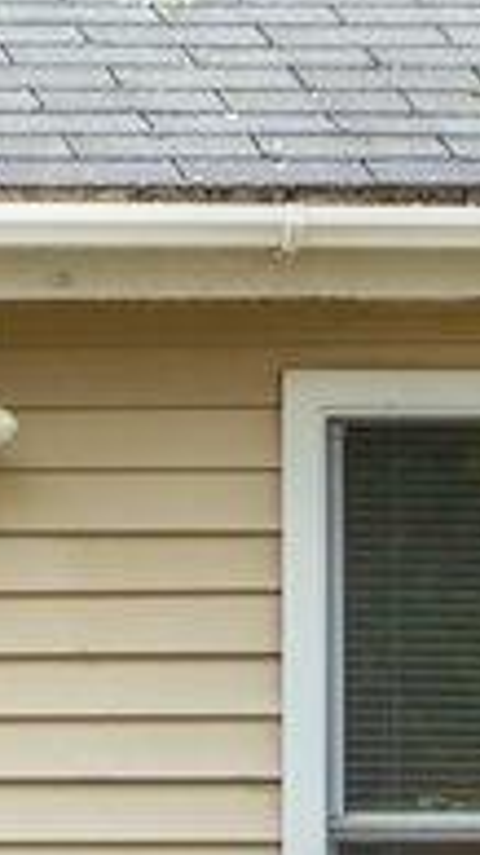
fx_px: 8787
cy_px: 818
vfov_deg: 5.6
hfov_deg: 3.0
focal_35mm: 388
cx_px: -1673
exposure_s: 1/8
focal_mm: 35
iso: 50
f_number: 9
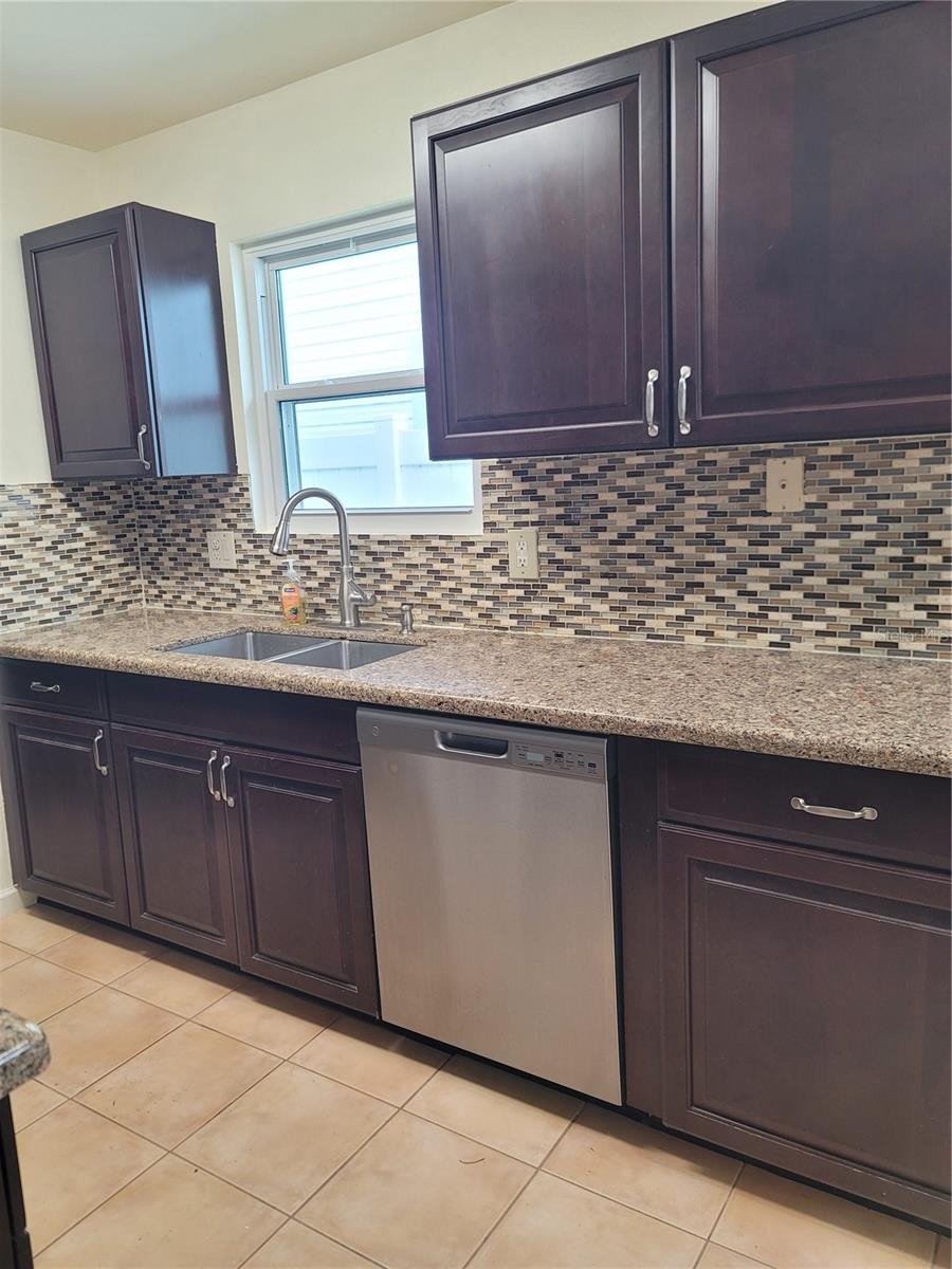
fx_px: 917
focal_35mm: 25
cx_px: 476
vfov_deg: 69.4
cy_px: 634
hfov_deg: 54.9
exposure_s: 1/120
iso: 200
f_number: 1.8
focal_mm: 7
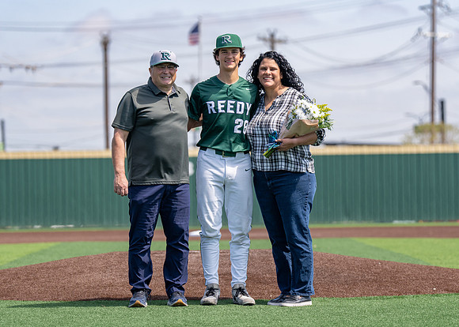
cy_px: 154
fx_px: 2155
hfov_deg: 12.2
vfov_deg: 8.7
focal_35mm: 165
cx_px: 227
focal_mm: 122
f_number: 2.8
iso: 100
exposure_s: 1/1600
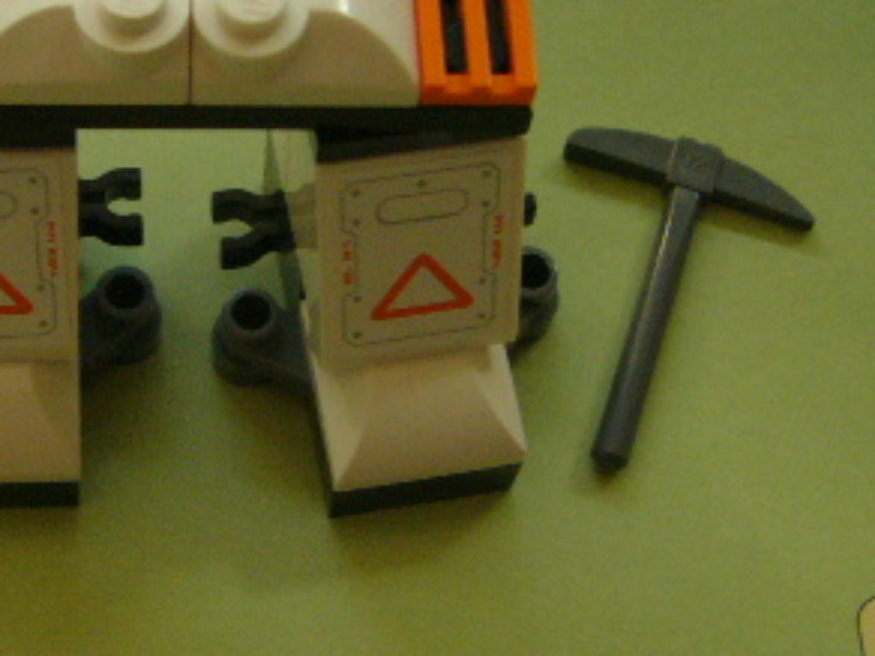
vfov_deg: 18.6
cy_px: 264
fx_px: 1997
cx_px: 147
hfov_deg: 24.2
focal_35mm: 79
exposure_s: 1/30
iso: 200
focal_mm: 6
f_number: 2.8
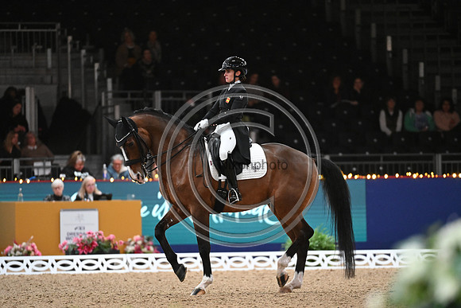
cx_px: 230
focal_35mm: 400
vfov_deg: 3.4
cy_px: 154
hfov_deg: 5.2
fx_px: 5123
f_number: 4
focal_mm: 400
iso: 6400
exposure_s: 1/640
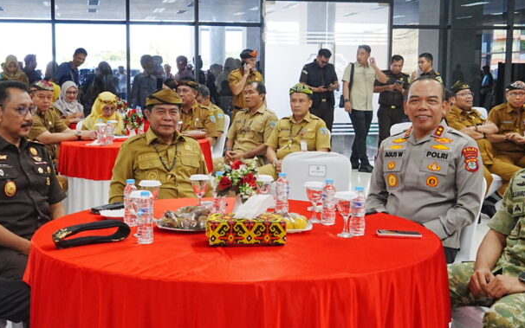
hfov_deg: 40.2
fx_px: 716
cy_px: 156
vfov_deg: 25.8
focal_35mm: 50
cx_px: 218
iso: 2500
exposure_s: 1/160
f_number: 6.3
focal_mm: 29
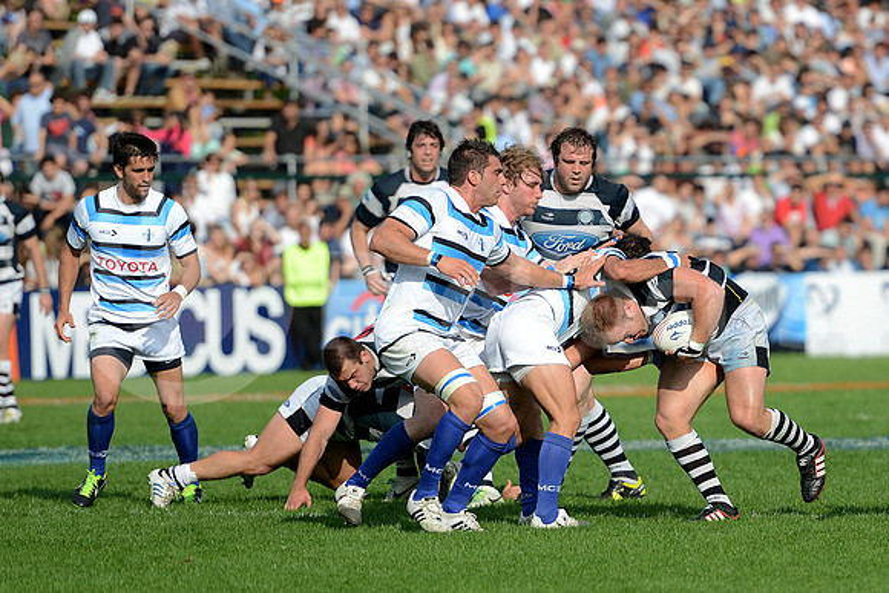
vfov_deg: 7.0
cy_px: 296
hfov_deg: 10.5
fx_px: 4816
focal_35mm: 195
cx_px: 444
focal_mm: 195
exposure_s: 1/2500
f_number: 2.8
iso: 250
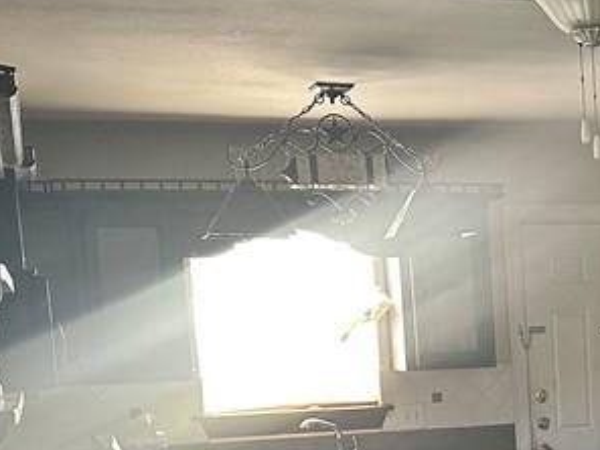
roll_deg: +1.6
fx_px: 1439
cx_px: 707
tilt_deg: -5.4
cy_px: 468
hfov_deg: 21.9
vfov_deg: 17.3
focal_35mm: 83
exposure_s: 1/60
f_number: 1.78
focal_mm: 6.86
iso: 250
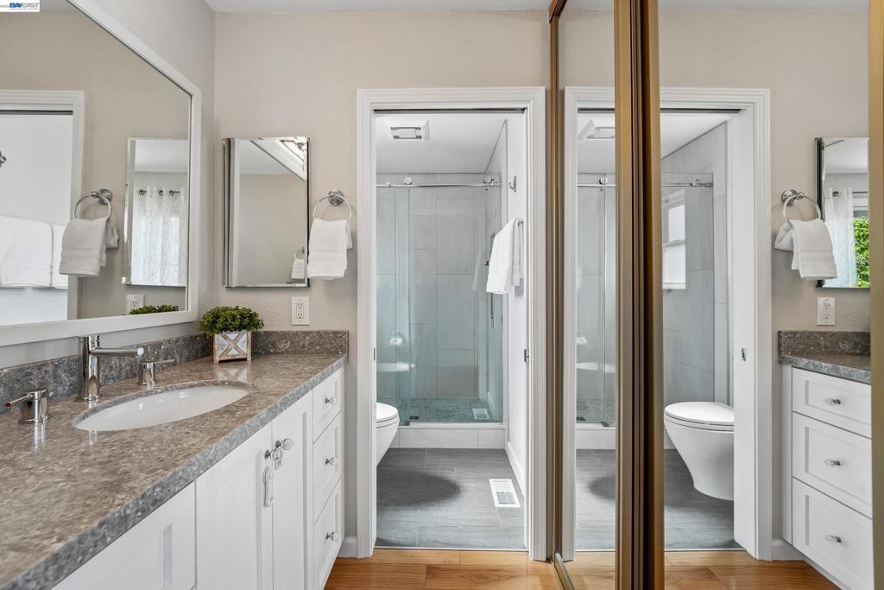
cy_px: 295
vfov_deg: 81.2
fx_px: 344
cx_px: 442
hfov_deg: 104.2
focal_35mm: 14
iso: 640
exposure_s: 1/25
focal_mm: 14
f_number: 9
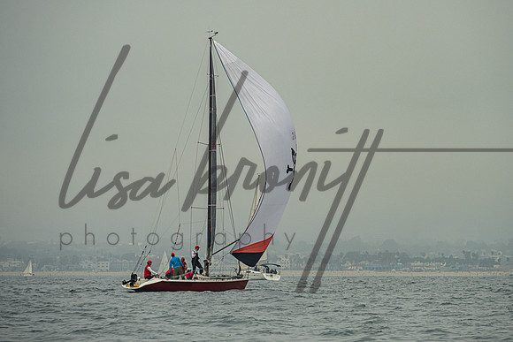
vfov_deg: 5.1
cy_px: 157
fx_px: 3826
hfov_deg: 7.7
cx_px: 289
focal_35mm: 268
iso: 400
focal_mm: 200
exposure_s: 1/2500
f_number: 6.3
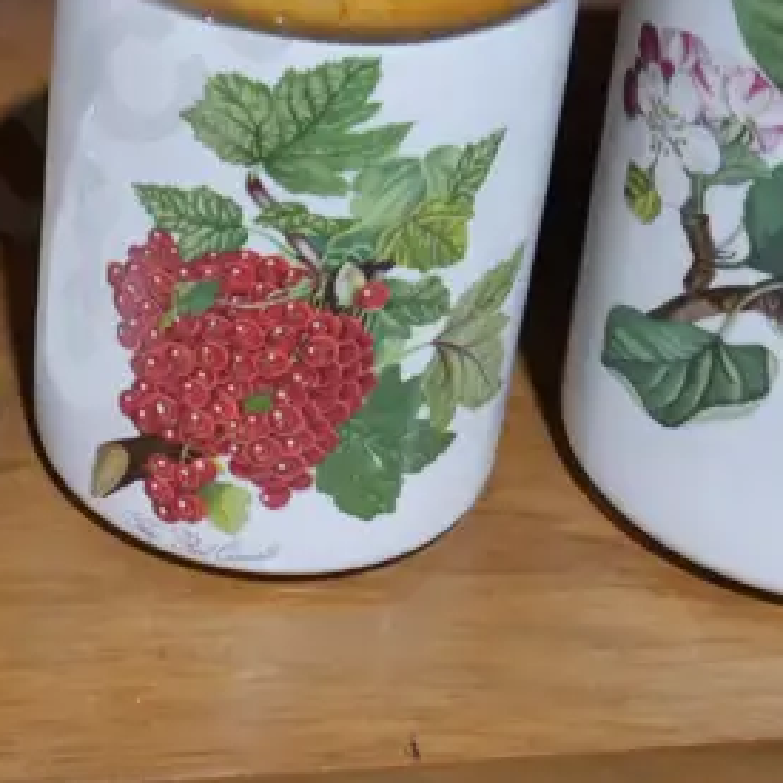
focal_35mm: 112
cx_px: 43
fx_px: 2866
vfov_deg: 15.4
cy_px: 147
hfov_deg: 15.3
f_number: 5
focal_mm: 17
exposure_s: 1/60
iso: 640
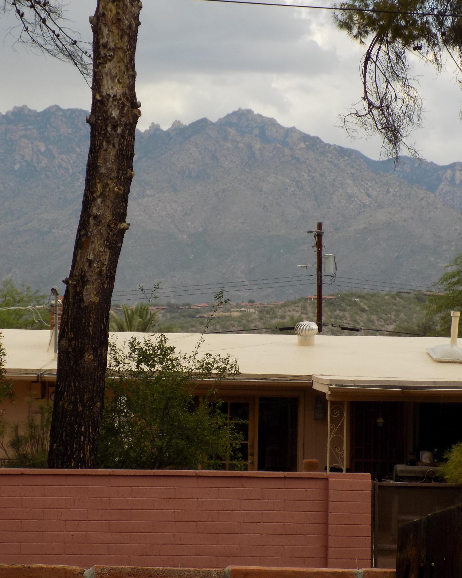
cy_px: 290
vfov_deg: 15.2
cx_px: 166
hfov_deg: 12.1
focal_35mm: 127
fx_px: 2171
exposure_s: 1/160
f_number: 4.6
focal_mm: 17.2
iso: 80
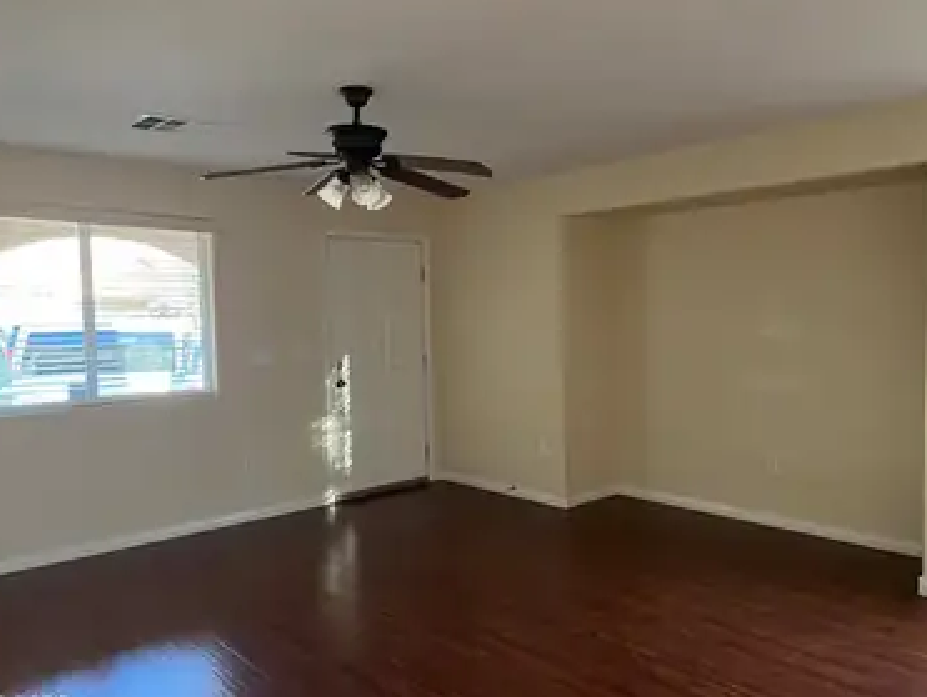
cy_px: 345
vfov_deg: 49.8
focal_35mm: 28
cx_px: 462
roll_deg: +1.2
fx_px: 751
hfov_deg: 63.4
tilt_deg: -3.3
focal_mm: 5.1
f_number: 1.6
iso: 400
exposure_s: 1/40
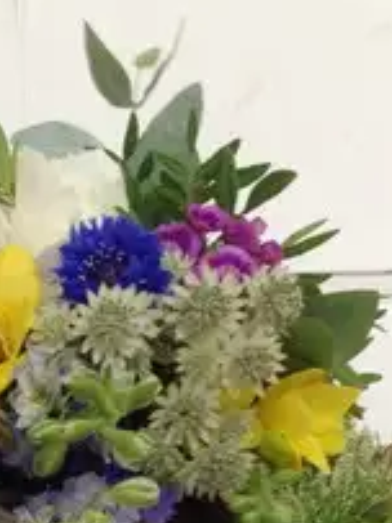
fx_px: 1451
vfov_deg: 19.7
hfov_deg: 15.2
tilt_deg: -20.9
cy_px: 550
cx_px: 36
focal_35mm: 96
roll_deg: +0.3
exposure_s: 1/20
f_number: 2.4
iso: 80
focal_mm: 4.28
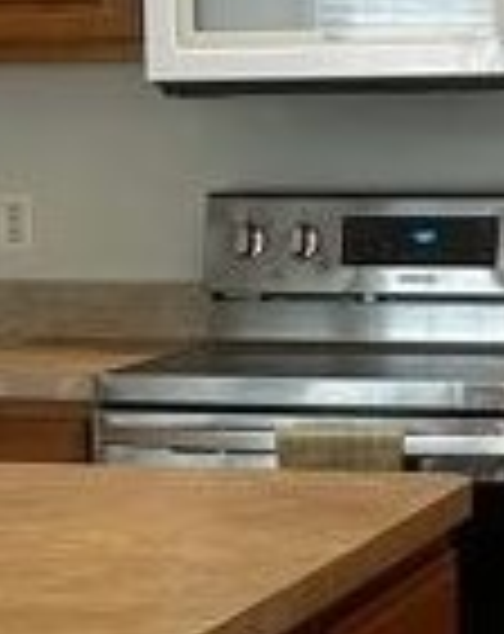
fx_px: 2828
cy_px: 576
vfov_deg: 12.7
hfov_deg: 10.2
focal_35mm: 151
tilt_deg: -9.2
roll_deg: +0.4
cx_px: 290
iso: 100
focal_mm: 5.7
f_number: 1.5
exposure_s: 1/60
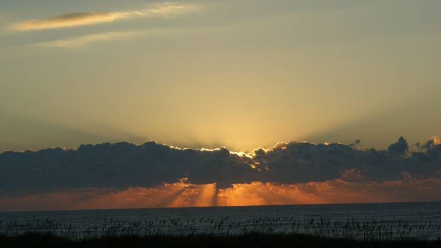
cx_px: 220
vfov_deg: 10.9
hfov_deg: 19.3
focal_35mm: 111
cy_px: 125
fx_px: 1298
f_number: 13
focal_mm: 70
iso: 100
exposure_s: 1/160
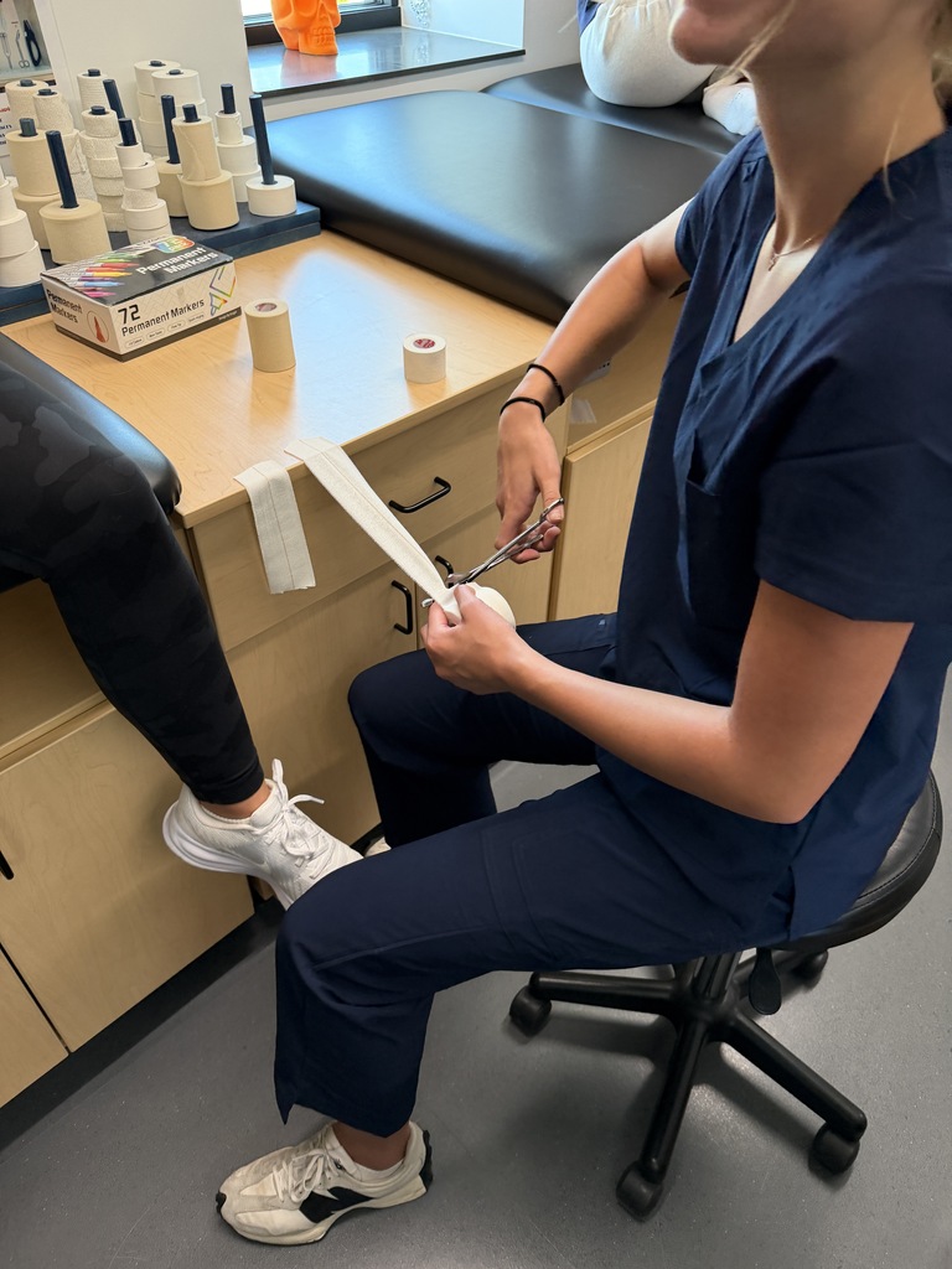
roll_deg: +0.5
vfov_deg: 71.6
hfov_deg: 56.8
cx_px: 476
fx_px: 880
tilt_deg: -40.9
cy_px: 634
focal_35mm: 24
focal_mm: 6.76
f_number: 1.78
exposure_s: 1/60
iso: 250
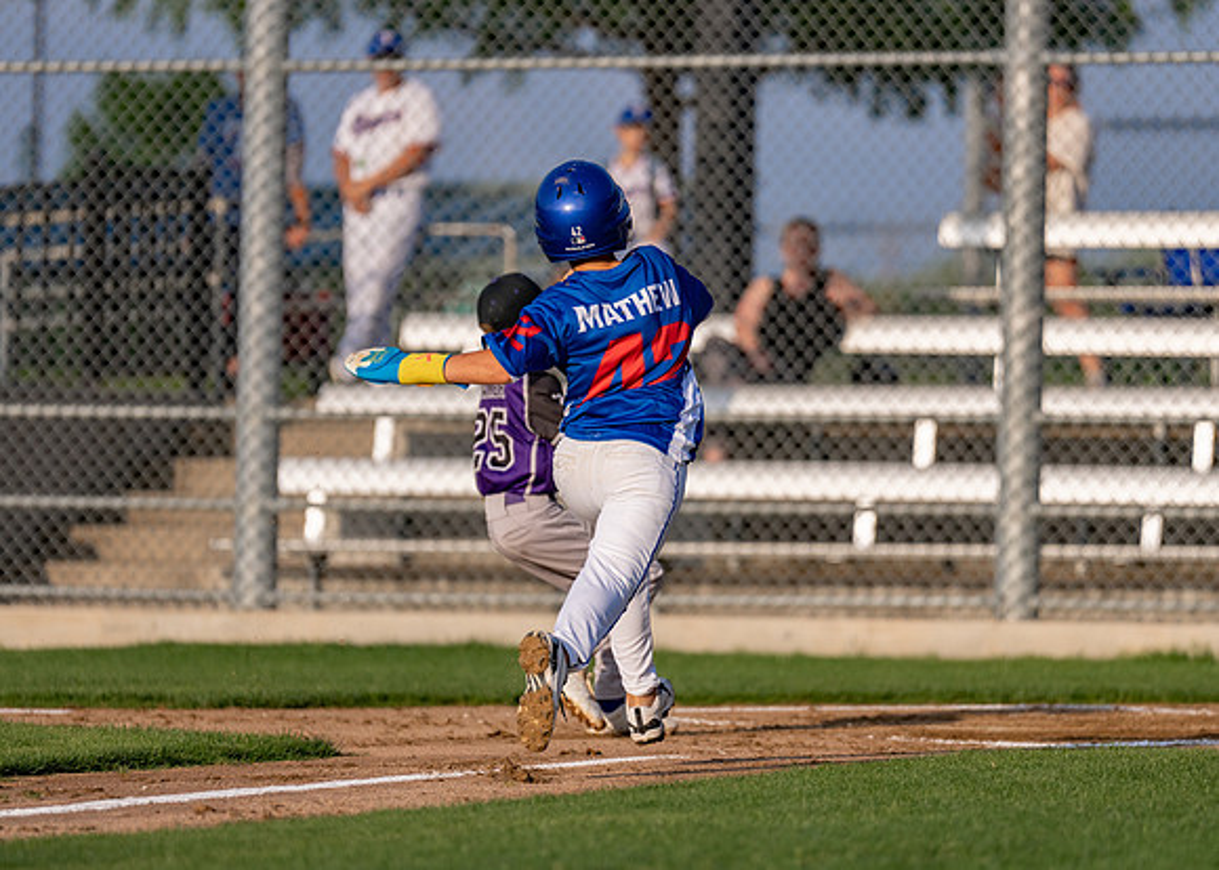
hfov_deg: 7.5
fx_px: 9358
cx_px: 656
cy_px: 421
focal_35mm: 270
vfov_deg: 5.3
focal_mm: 200
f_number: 2.8
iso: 250
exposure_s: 1/5000
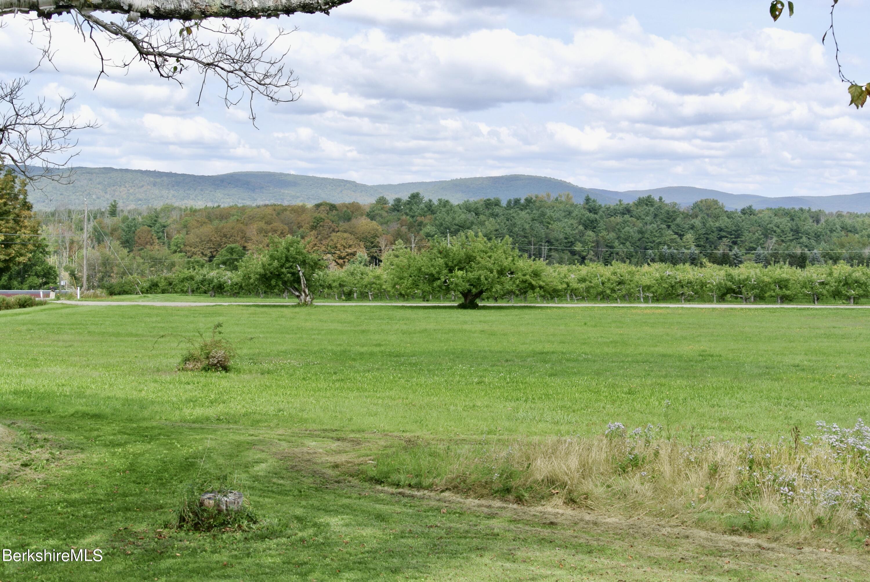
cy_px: 291
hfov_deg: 36.8
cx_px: 435
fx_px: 1307
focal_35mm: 54
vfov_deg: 25.1
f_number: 5
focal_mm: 20.3
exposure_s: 1/80
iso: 100
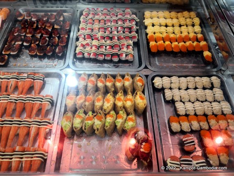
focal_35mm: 27
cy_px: 88
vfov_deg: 51.4
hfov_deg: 65.3
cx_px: 117
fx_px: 183
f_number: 1.6
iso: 80
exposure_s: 1/50
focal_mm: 3.95
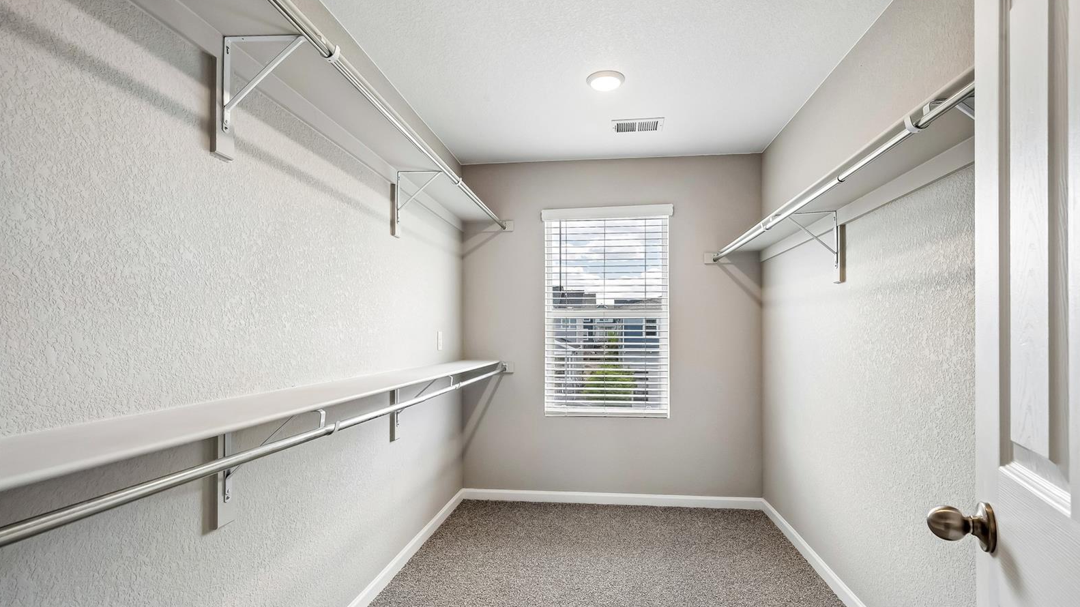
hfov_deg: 91.0
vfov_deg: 59.5
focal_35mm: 19
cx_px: 542
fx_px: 531
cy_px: 331
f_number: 10
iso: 400
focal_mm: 17.5
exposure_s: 1/125
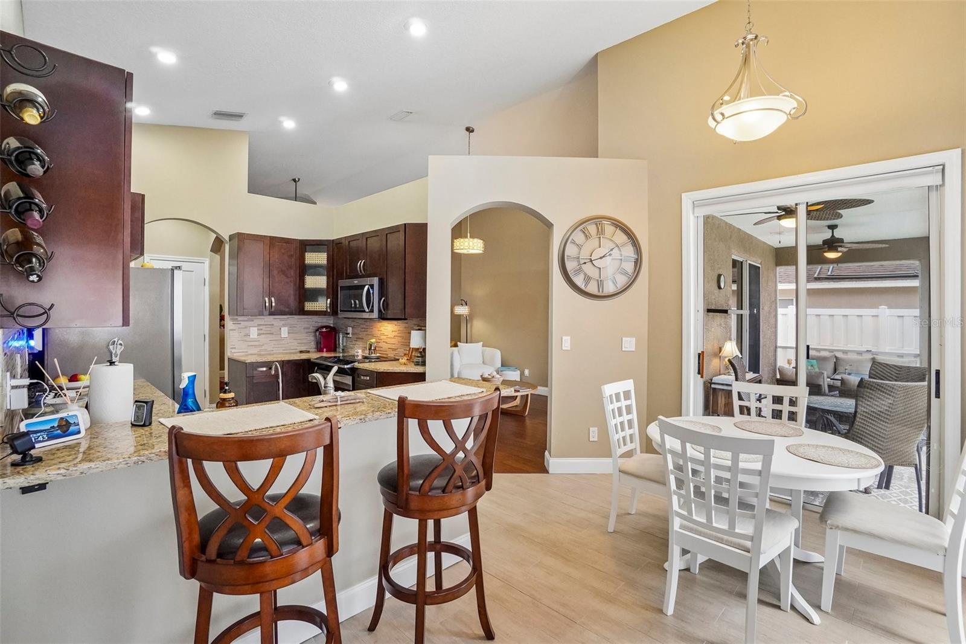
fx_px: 402
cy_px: 322
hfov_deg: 100.4
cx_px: 483
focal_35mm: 15
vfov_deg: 77.3
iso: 1250
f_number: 8
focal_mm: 10
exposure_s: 1/30
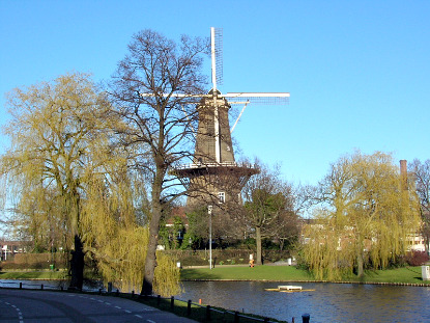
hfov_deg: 41.2
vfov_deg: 31.5
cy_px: 162
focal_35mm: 46
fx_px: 571
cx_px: 215
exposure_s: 1/220
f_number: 5.4
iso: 50
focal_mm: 7.7
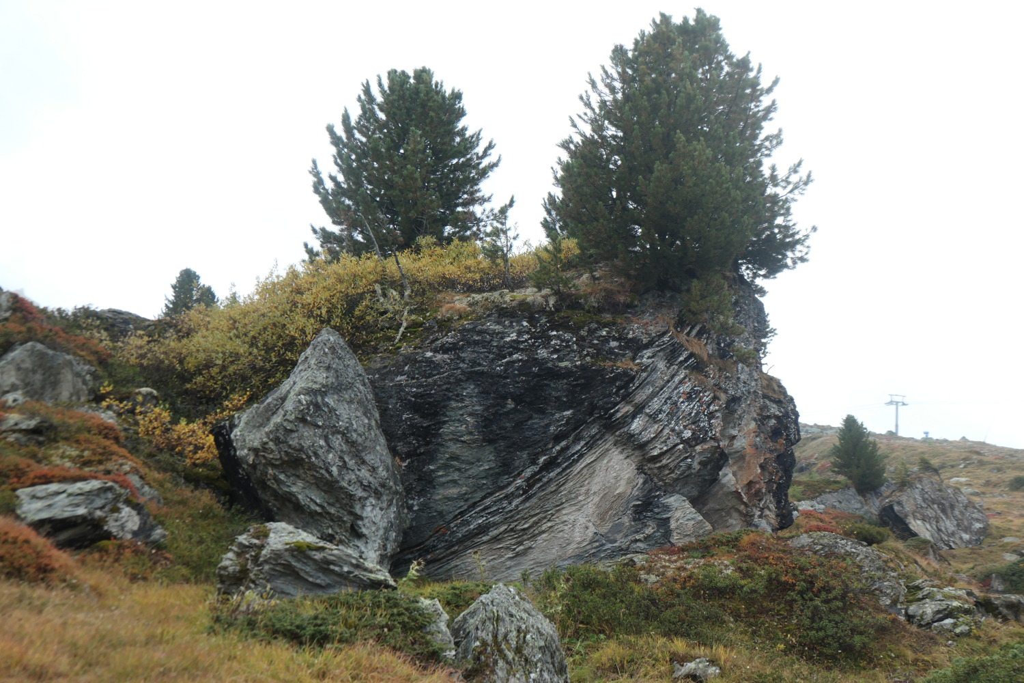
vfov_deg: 28.1
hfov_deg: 41.1
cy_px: 342
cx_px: 512
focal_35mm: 48
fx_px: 1365
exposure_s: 1/320
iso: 200
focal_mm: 17.6
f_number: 4.2
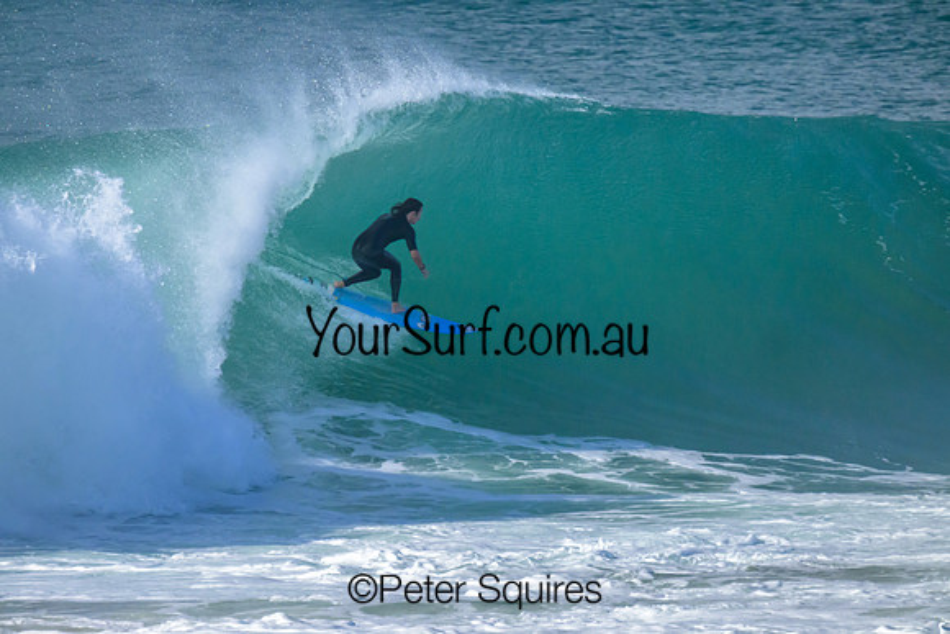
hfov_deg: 2.6
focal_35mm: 800
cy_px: 317
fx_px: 21115
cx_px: 475
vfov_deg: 1.7
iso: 5600
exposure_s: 1/2500
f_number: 11
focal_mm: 800
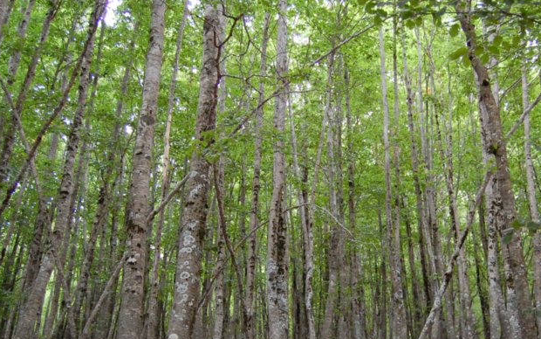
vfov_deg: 24.2
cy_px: 255
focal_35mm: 53
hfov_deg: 37.9
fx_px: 782
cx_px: 337
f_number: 4
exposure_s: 1/125
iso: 1600
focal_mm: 22
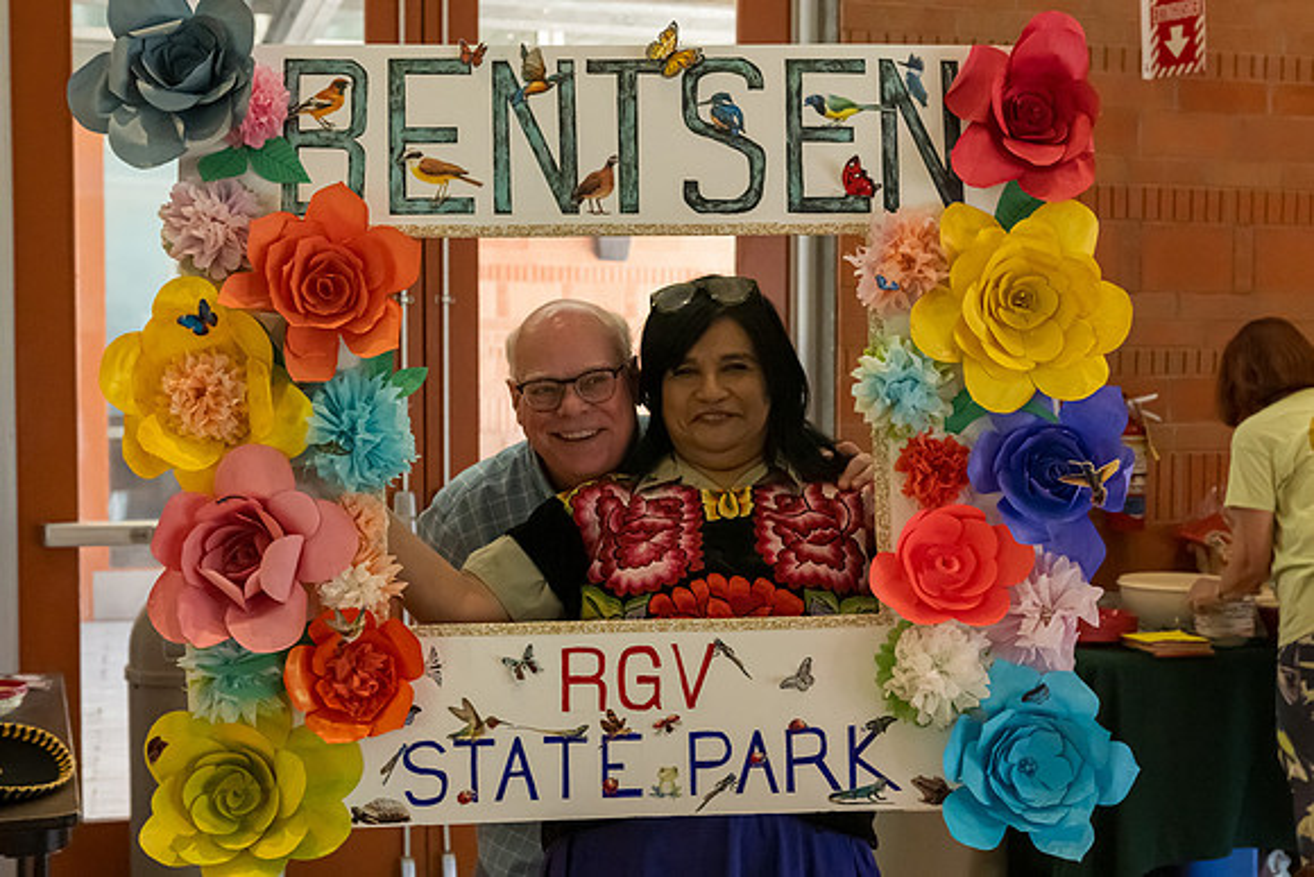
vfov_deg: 24.4
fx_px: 2029
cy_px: 438
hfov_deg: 35.7
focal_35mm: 56
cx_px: 827
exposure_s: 1/400
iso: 11400
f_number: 5.6
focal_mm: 44
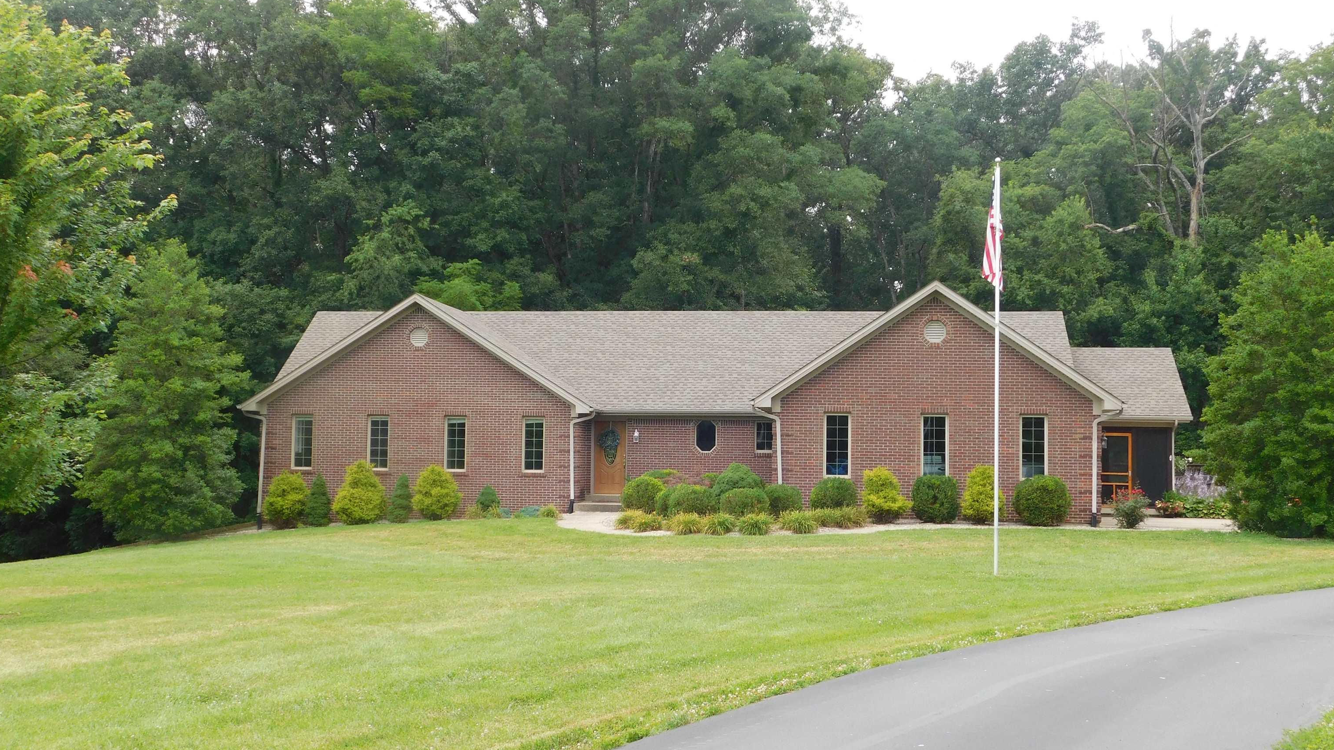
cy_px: 360
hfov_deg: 46.4
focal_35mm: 44
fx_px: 1556
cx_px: 664
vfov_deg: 27.1
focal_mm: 7.1
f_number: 3.6
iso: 125
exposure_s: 1/250
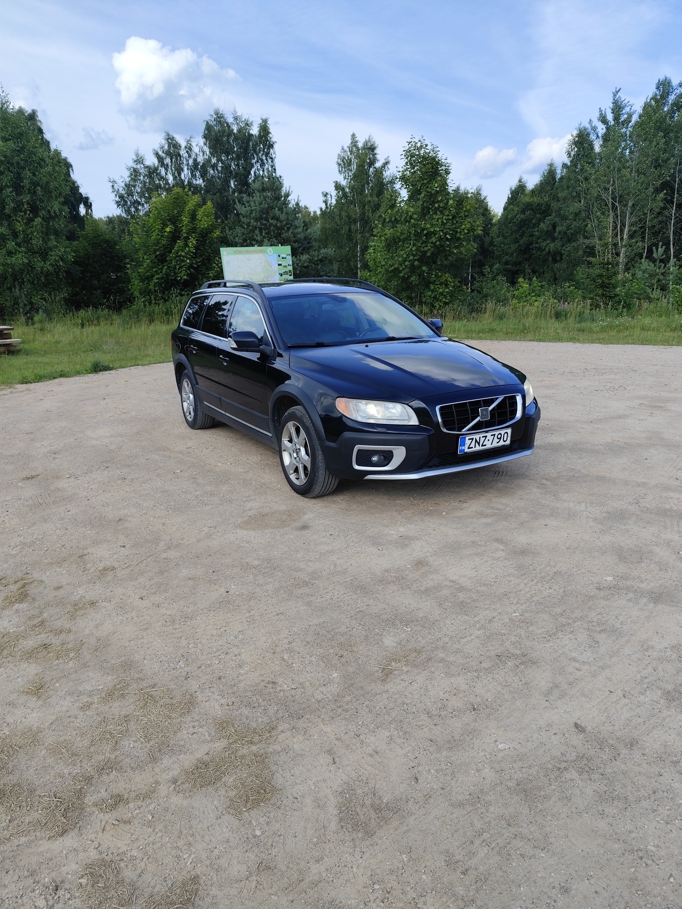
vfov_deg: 73.9
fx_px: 604
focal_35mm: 23
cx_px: 341
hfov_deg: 58.9
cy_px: 454
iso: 50
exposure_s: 1/753
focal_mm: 6.19
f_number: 1.65
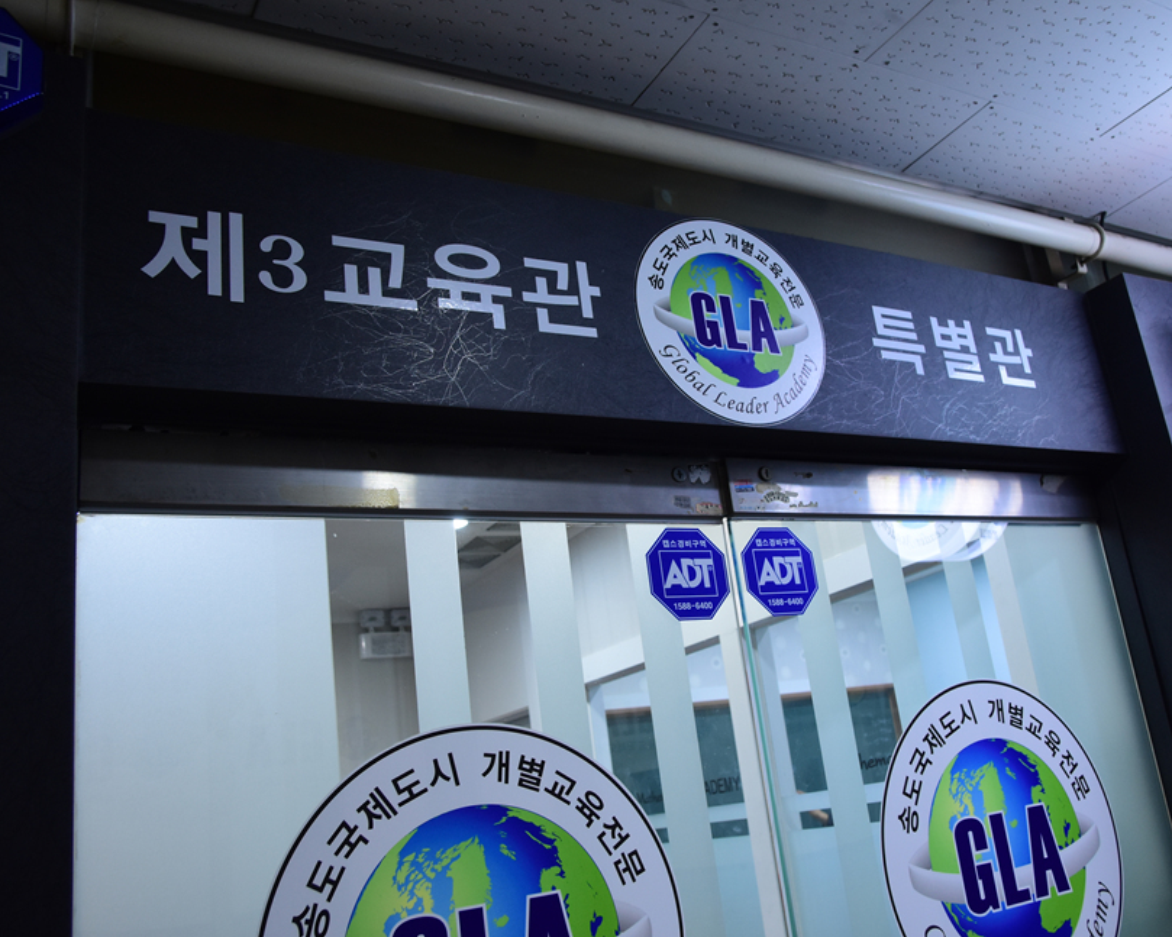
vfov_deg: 49.1
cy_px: 458
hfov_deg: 59.2
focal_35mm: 30
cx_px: 672
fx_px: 1026
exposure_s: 1/60
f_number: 4
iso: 640
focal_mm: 17
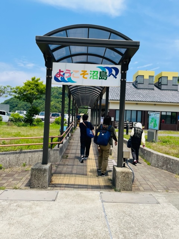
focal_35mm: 26
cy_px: 120
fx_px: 179
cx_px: 90
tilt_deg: -4.0
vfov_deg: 67.3
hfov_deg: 53.1
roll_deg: -1.3
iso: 50
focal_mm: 5.1
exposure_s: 1/4016
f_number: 1.6
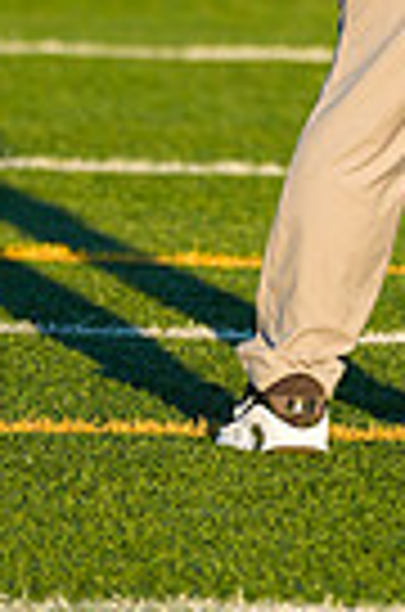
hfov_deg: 1.6
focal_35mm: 856
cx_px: 592
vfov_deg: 2.4
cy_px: -675
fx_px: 14518
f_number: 3.2
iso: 250
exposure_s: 1/1250
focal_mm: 200
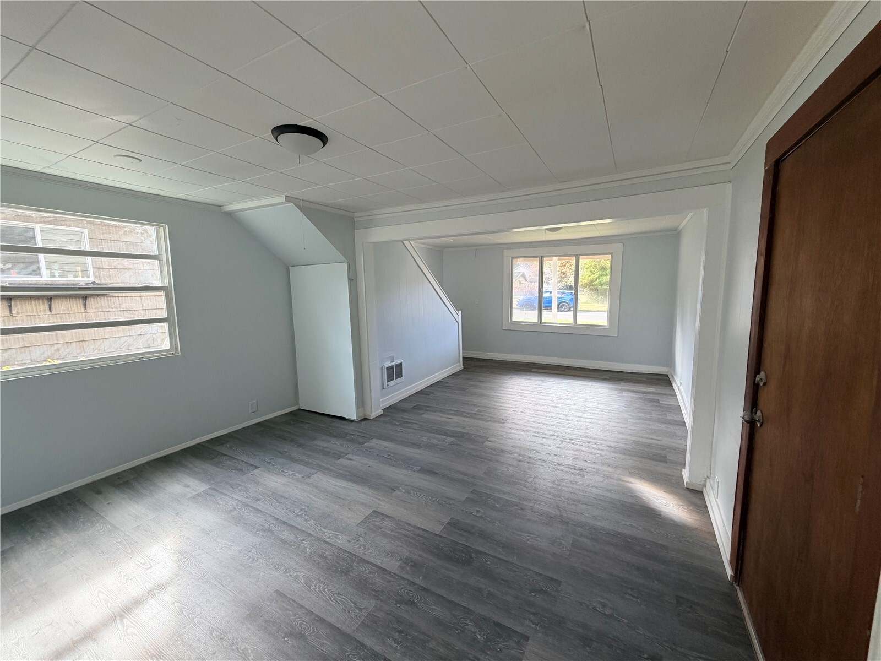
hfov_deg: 102.1
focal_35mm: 14
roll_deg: +0.5
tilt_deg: -7.5
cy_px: 330
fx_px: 356
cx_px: 440
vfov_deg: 85.7
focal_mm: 2.22
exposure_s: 1/121
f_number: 2.2
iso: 160
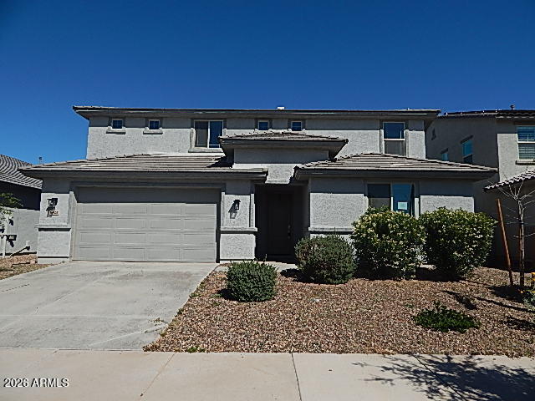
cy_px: 200
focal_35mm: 23
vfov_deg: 58.9
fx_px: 355
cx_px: 268
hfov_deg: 73.9
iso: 125
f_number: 6
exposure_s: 1/1000
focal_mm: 4
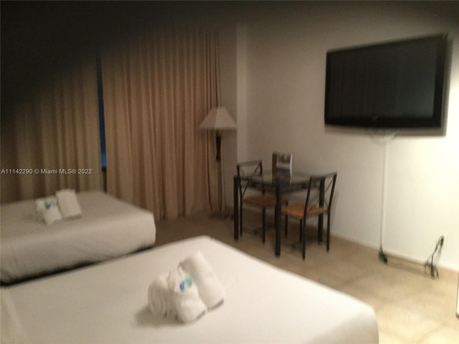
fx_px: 411
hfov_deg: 58.4
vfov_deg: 45.4
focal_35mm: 31
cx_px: 230
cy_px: 172
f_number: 2.4
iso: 250
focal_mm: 3.3
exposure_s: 1/15
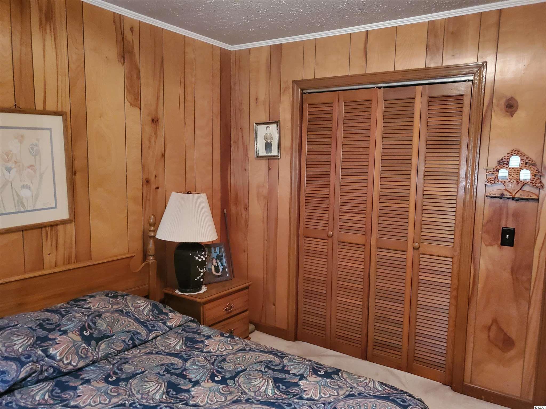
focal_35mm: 26
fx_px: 410
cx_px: 273
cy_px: 204
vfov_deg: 53.1
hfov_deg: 67.3
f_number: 1.5
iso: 640
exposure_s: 1/19
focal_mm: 4.3
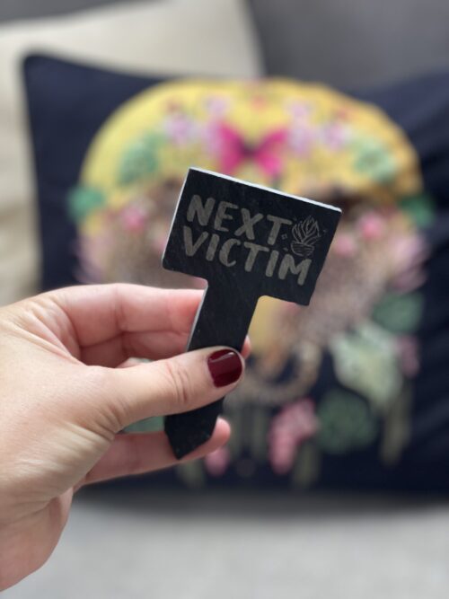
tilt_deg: -27.1
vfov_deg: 36.8
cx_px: 224
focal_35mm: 52
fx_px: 900
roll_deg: +0.3
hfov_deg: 28.0
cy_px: 300
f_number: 2
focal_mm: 6
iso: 100
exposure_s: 1/122
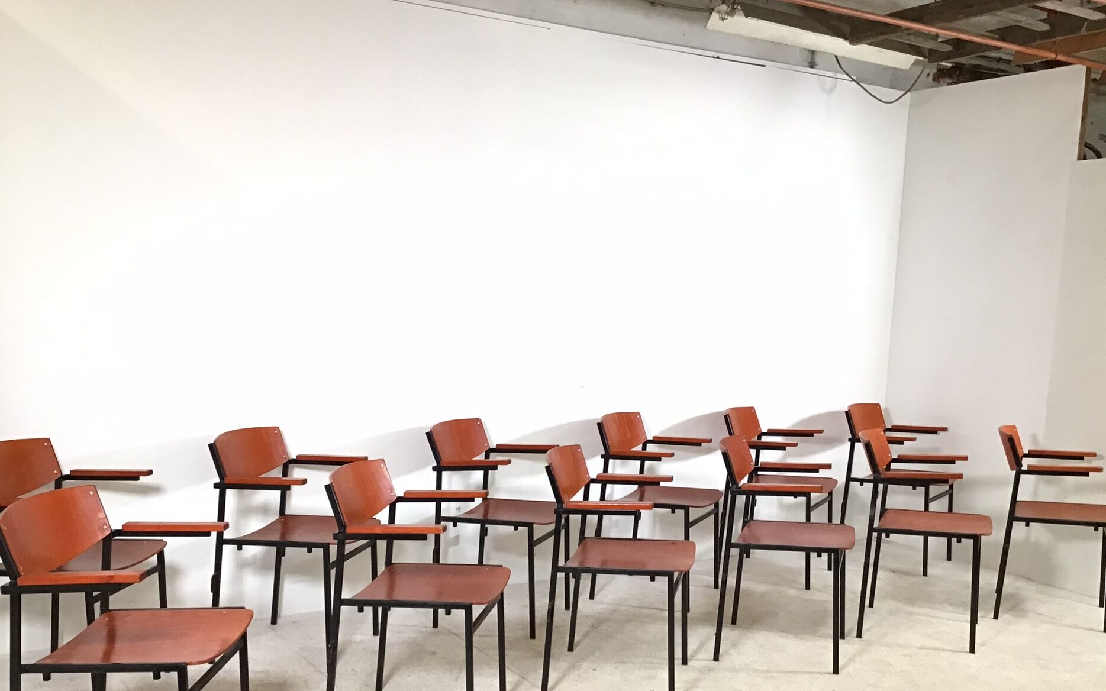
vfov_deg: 35.1
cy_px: 444
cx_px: 554
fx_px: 1085
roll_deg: +0.0
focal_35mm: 36
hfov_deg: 54.0
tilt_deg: -6.7
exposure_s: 1/33
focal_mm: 3.3
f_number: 2.4
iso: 125
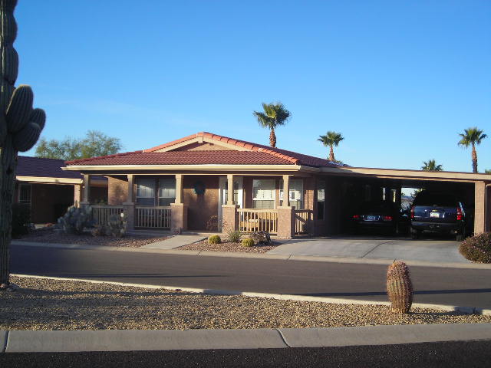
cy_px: 184
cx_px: 246
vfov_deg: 30.9
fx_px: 667
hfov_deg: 40.4
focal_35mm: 47
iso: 75
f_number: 6.9
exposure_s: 1/155
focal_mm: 7.8
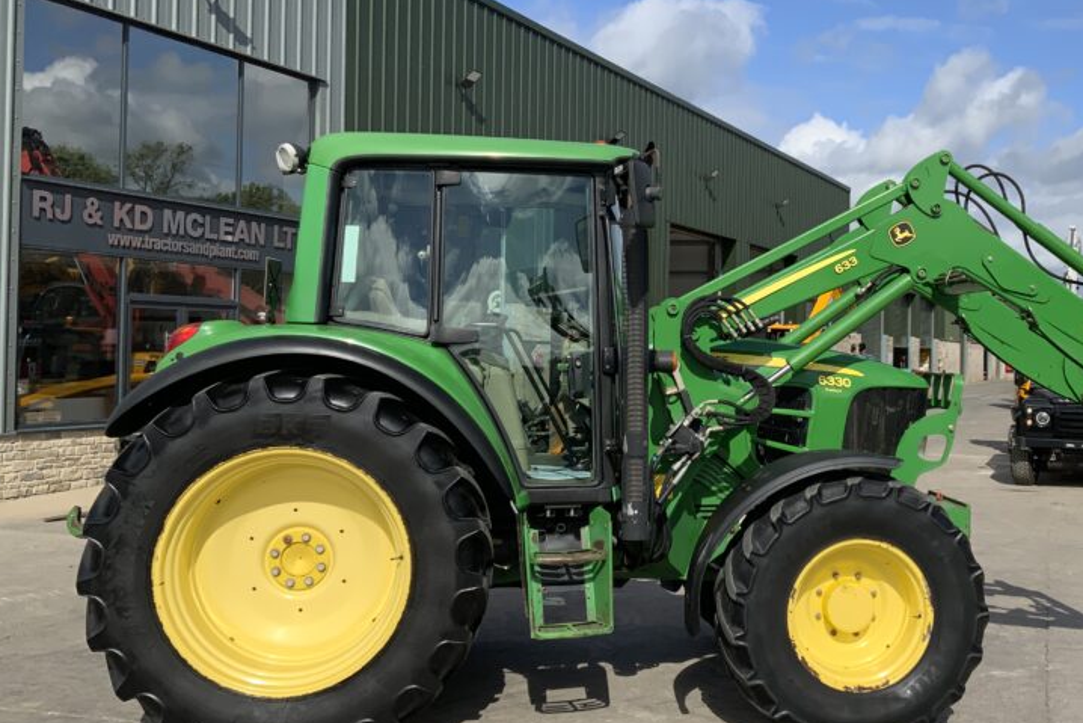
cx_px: 724
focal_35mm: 43
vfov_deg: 31.2
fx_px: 1294
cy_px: 334
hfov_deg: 44.7
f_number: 1.8
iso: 20
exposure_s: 1/2320
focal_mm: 3
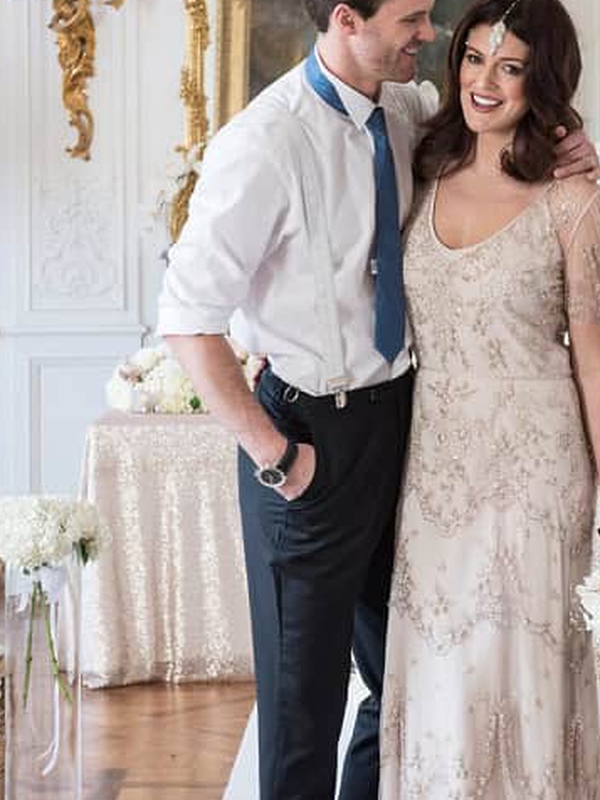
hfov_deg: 12.0
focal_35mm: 123
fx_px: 2843
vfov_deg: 16.0
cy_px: 315
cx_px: 502
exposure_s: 1/25
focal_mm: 62
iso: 200
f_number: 7.1
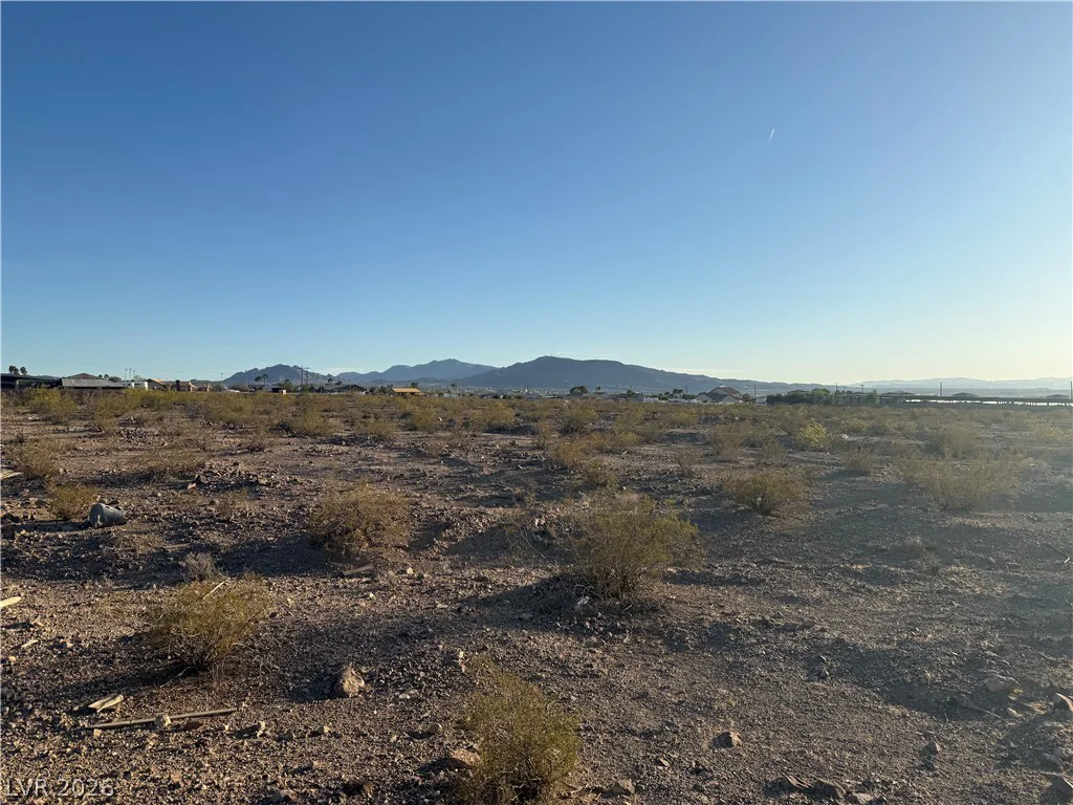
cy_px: 402
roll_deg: -0.6
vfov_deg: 56.8
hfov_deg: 71.6
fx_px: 744
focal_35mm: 24
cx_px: 536
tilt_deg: +2.9
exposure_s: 1/5319
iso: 80
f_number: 1.78
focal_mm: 6.76
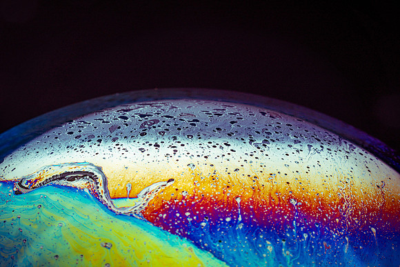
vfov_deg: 15.2
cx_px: 200
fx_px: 1000
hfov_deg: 22.6
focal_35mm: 90
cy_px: 134
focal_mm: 90
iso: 100
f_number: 22
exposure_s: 1/50
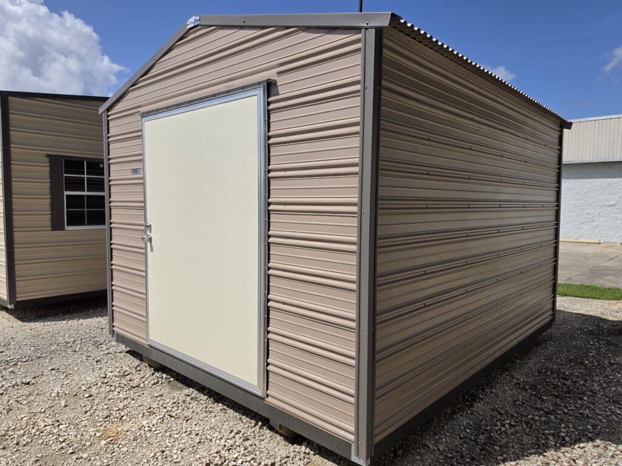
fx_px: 413
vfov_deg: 58.9
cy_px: 233
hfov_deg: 73.9
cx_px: 311
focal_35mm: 23
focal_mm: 6.5
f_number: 1.4
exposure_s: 1/7939
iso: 40
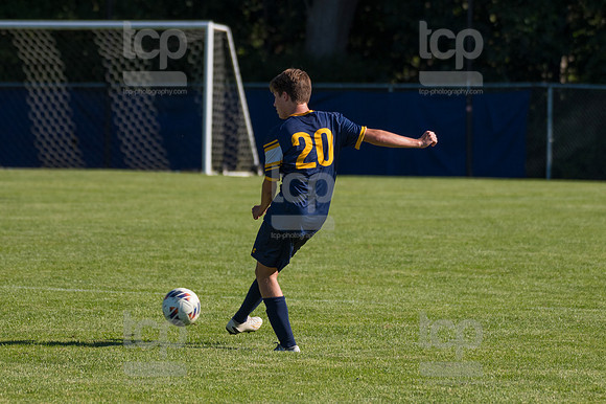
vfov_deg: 3.8
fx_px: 6056
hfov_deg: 5.7
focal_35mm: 360
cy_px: 202
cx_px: 303
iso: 320
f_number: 5.6
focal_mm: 240
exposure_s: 1/2000
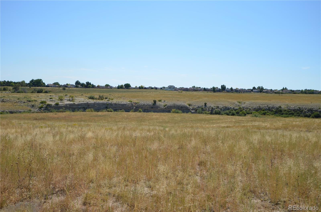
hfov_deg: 57.3
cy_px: 106
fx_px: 294
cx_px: 160
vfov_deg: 39.8
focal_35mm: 33
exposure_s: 1/320
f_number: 9
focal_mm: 22
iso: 100
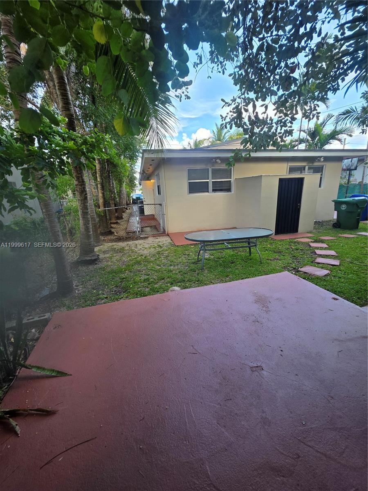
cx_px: 184
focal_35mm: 13
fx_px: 184
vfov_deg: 106.2
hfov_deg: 89.9
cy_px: 246
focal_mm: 2.2
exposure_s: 1/120
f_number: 1.9
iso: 20
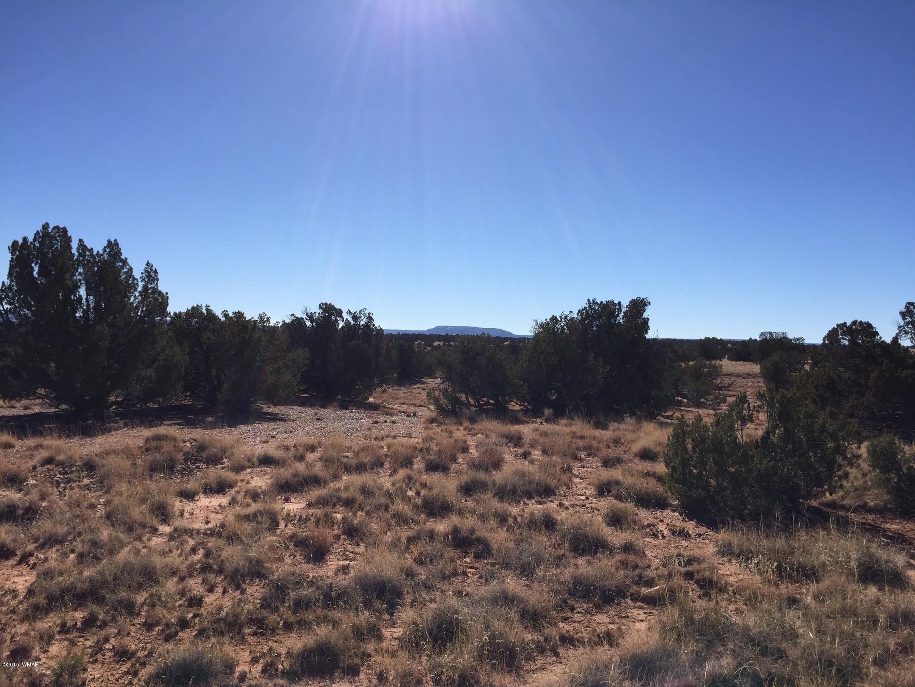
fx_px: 767
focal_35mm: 29
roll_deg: -2.9
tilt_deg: -0.7
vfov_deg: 48.2
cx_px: 458
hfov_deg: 61.7
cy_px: 344
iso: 32
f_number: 2.2
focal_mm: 4.15
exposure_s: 1/3049
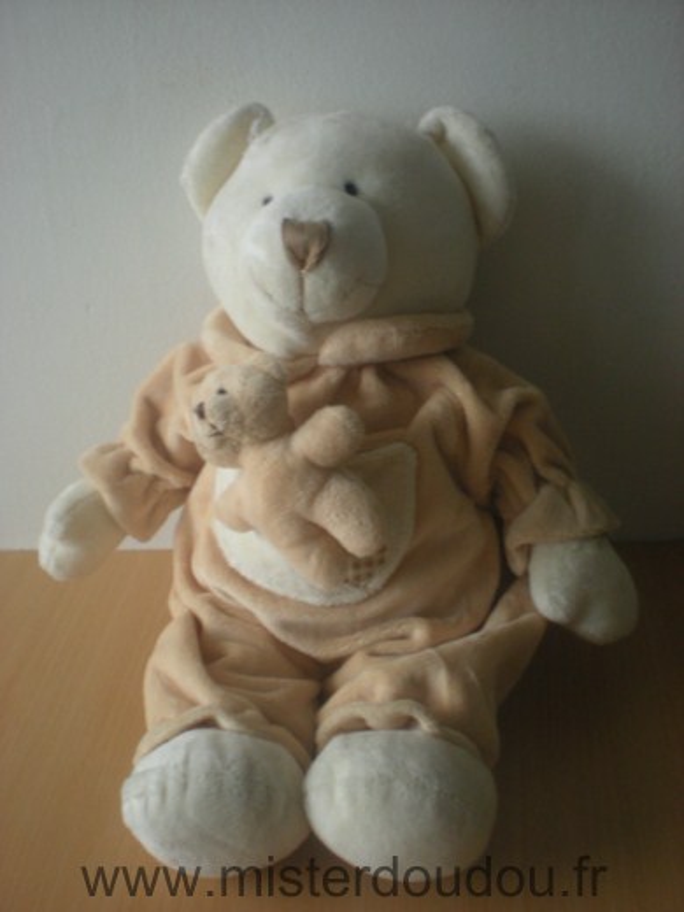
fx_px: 1001
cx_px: 342
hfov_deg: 37.7
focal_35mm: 38
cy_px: 456
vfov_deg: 49.0
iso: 200
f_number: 3.1
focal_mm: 6.3
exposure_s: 1/11.6
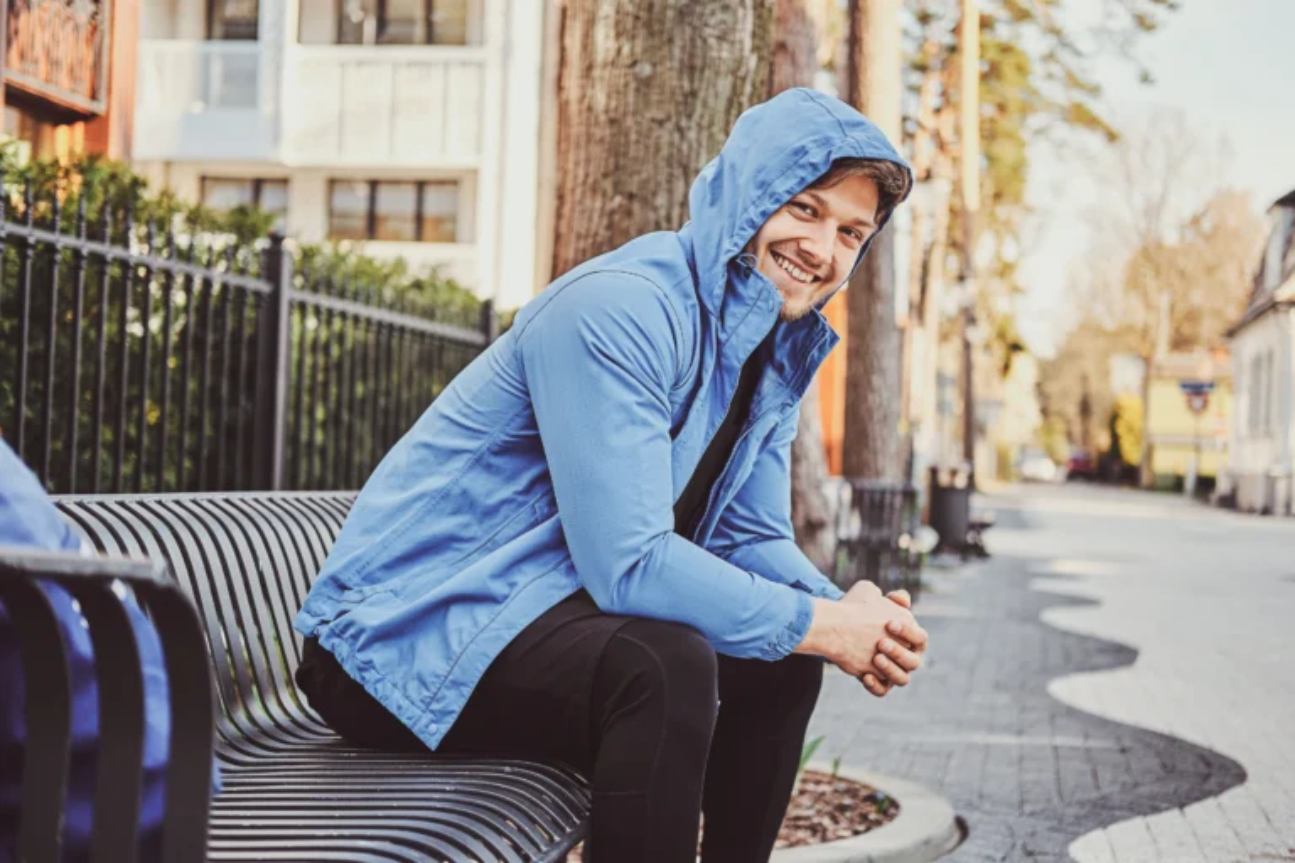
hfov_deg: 37.5
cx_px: 648
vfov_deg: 25.5
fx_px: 1906
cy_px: 432
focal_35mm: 53
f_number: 2
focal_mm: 35
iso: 320
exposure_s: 1/1000
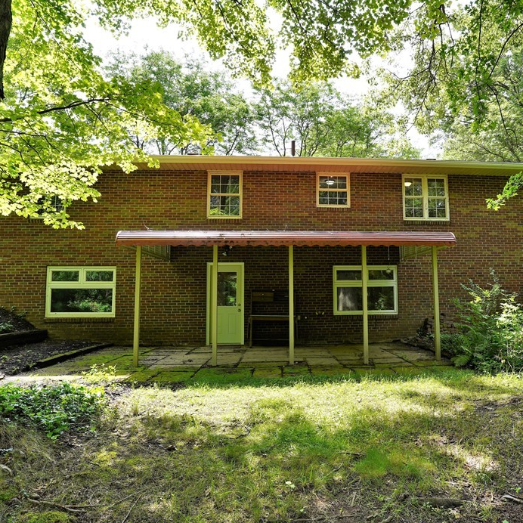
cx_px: 318
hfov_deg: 64.3
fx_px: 410
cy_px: 252
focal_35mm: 24
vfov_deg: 65.0
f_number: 5
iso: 100
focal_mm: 18
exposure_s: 1/80
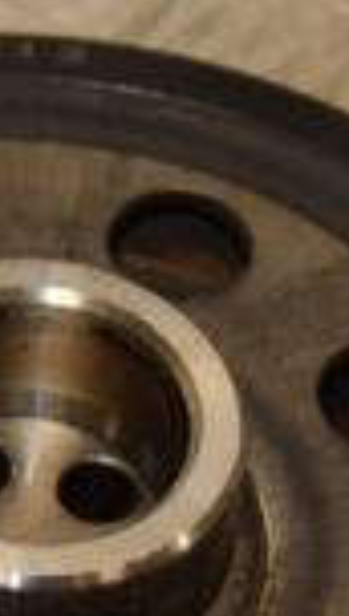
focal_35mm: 310
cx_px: -150
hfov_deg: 3.9
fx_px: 5078
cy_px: 551
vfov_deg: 6.9
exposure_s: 1/200
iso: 800
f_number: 5
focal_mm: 50
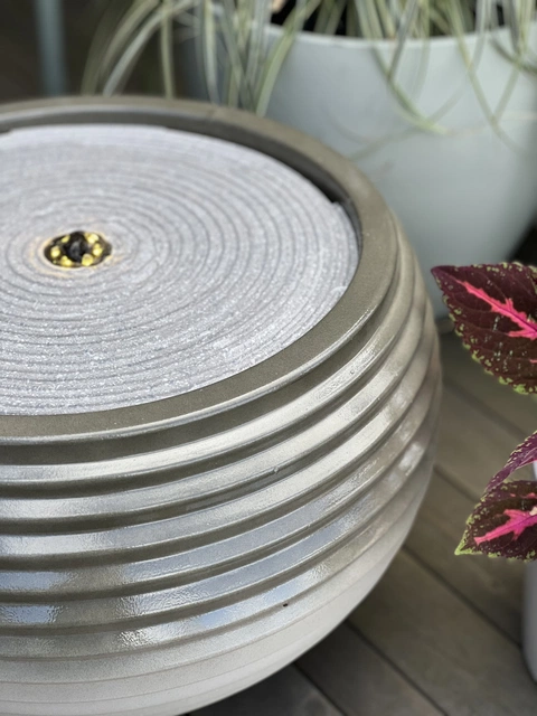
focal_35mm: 77
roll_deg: +1.0
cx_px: 268
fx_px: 1593
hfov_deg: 19.1
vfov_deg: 25.3
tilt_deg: -34.0
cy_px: 358
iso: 32
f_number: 2.8
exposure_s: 1/121
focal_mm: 9
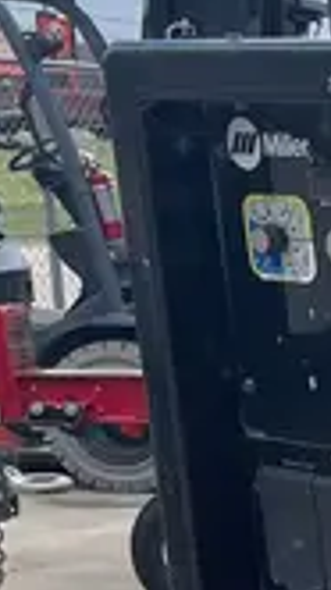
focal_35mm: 125
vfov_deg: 16.3
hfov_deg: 8.5
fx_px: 1956
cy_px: 745
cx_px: 900
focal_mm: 4.2
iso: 32
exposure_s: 1/2304
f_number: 1.6
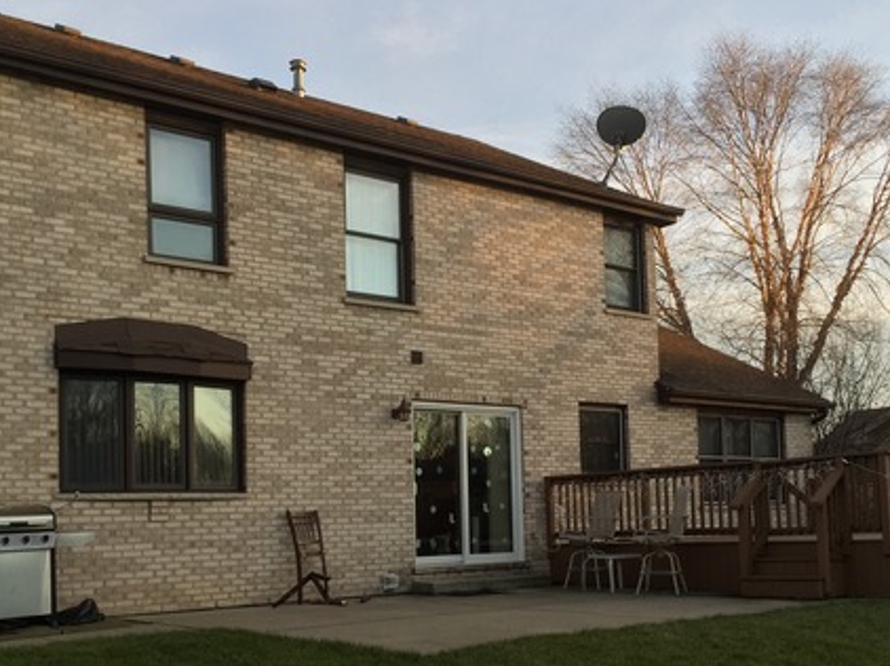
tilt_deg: +2.4
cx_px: 502
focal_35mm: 44
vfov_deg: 32.4
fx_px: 1131
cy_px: 470
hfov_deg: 42.9
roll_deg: +0.4
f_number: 2.2
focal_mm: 4.15
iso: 32
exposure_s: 1/321
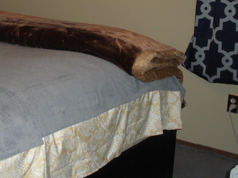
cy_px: 59
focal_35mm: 70
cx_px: 44
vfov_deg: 20.9
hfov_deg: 27.2
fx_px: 481
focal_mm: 6.3
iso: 219
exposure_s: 1/60
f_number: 3.5
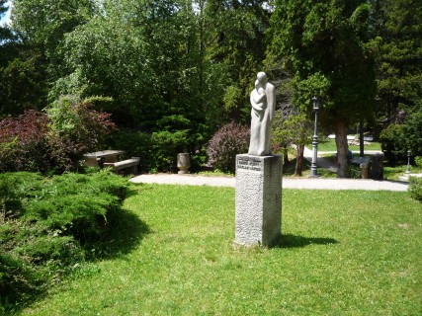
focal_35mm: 30
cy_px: 158
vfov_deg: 46.8
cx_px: 211
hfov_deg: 60.0
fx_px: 366
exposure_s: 1/320
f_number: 4
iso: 100
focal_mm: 5.2
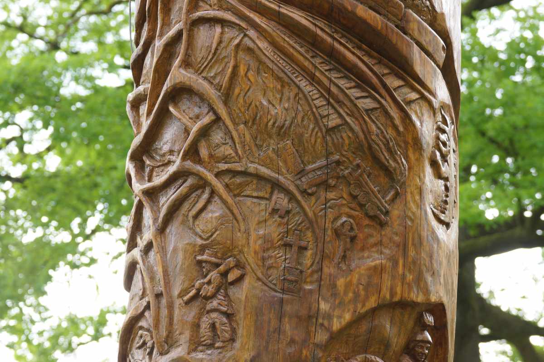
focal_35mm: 150
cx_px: 272
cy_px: 181
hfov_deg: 13.7
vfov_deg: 9.1
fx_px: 2266
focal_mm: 100
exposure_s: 1/160
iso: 400
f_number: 5.6
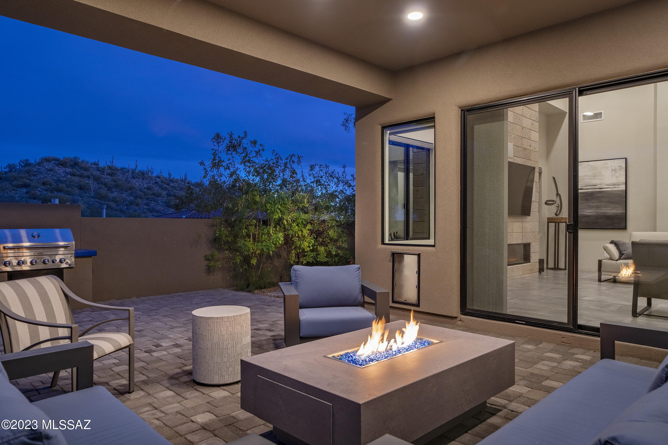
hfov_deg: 73.8
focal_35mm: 24
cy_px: 222
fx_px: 445
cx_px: 334
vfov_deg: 53.1
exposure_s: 1/4
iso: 400
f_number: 7.1
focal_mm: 24
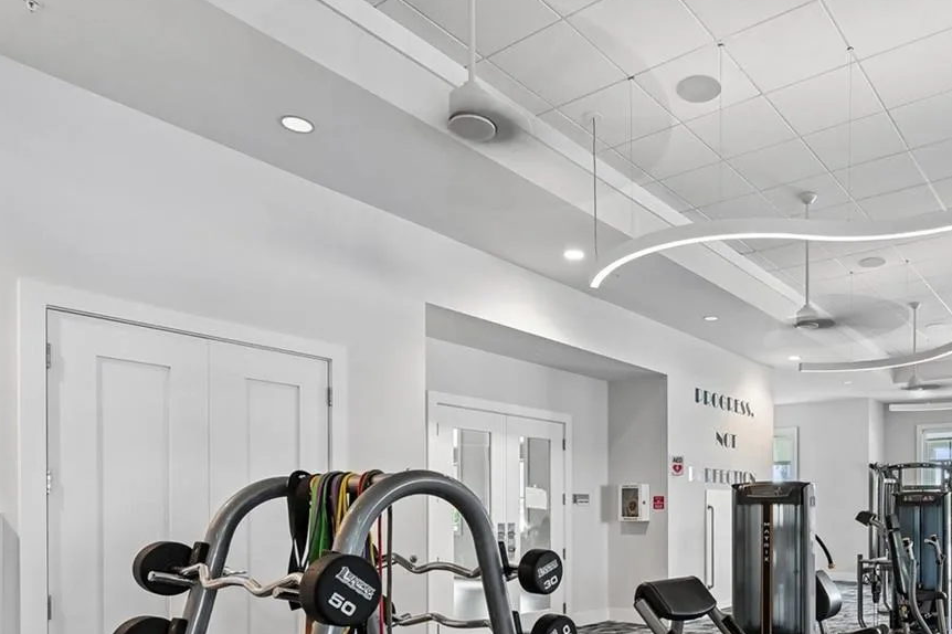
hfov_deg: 66.9
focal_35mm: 26
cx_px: 659
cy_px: 510
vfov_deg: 46.8
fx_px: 687
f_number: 8
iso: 400
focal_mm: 14
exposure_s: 1/13
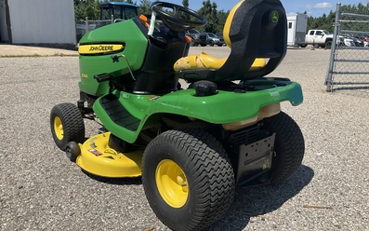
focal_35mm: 31
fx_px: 312
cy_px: 104
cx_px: 185
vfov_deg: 40.5
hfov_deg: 61.2
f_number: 1.8
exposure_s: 1/2141
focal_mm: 3
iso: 25
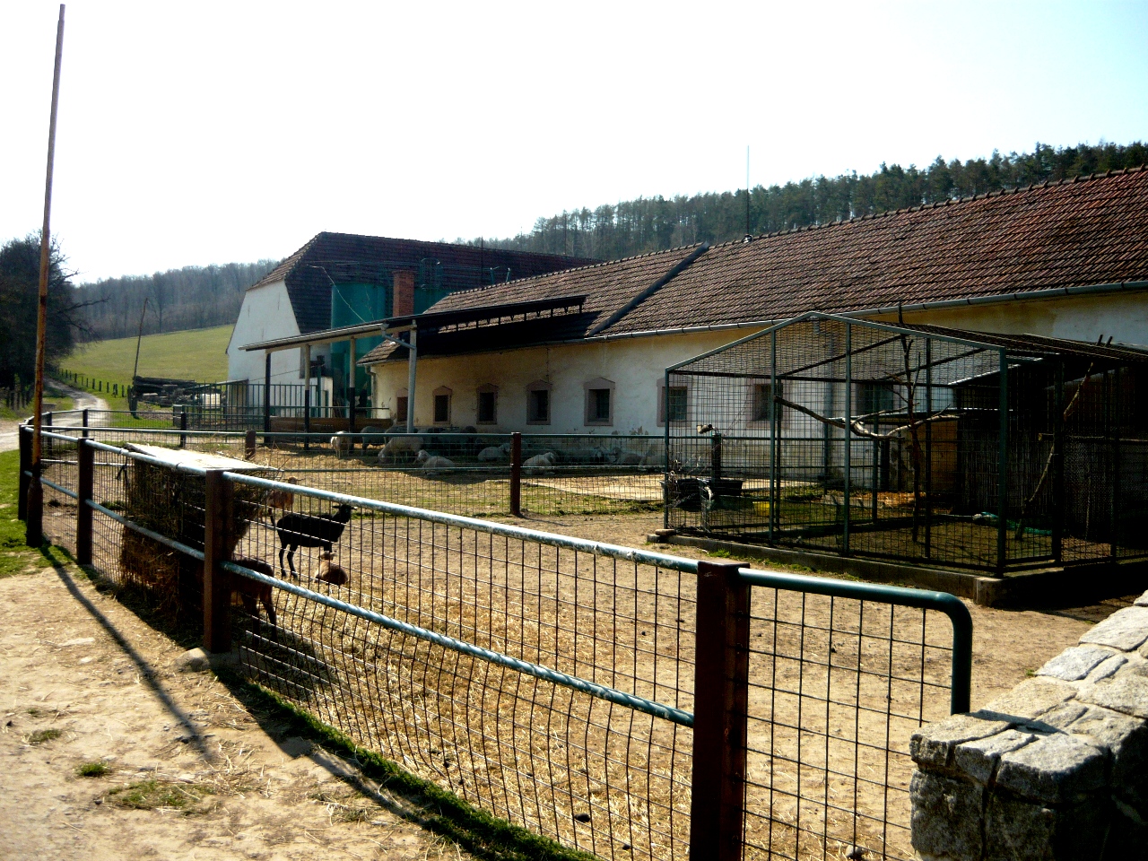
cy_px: 430
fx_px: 1094
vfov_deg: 42.9
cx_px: 574
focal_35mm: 33
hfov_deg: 55.4
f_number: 8
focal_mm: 5.5
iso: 100
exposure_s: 1/200
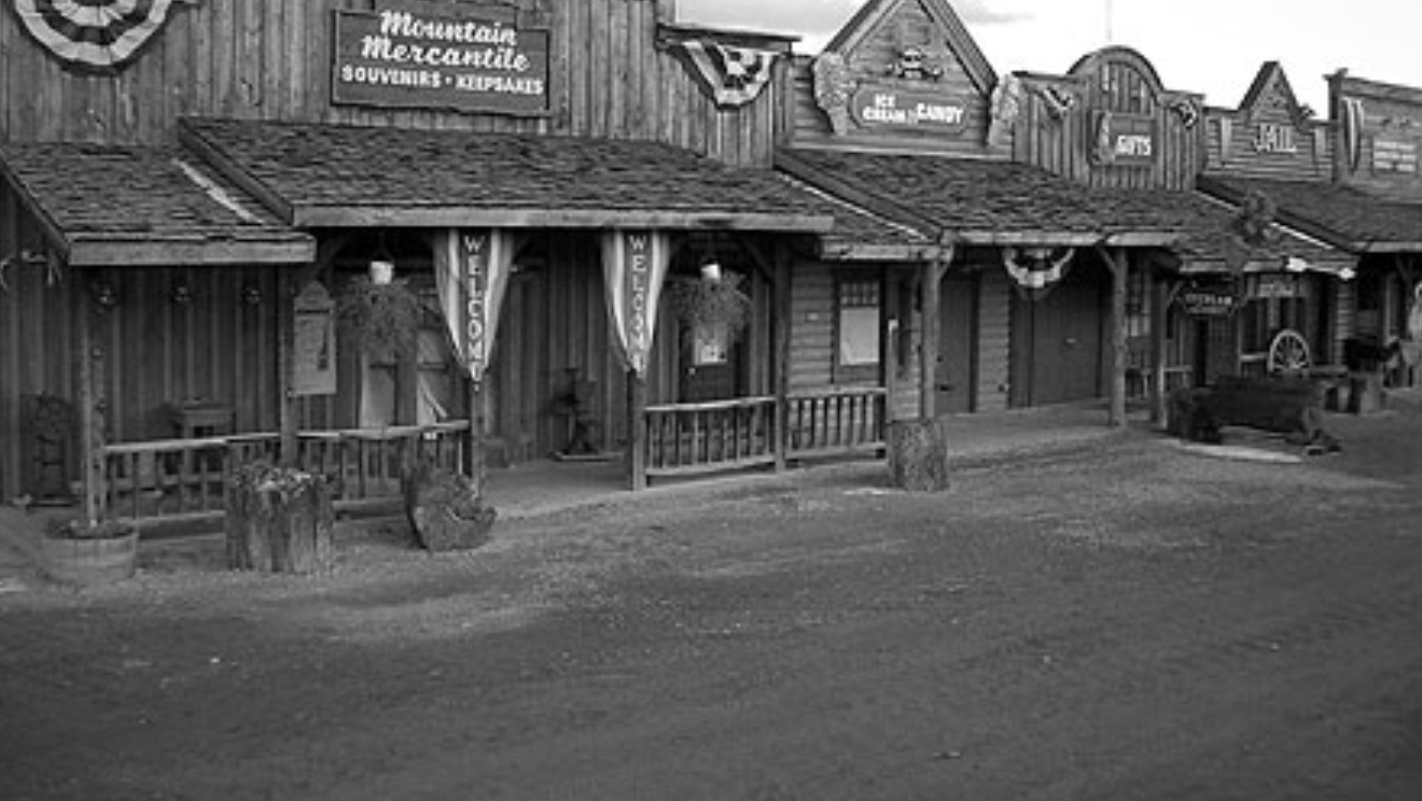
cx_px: 705
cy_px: 291
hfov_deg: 51.6
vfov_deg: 30.3
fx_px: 1471
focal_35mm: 39
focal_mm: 5.8
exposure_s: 1/20
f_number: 2.6
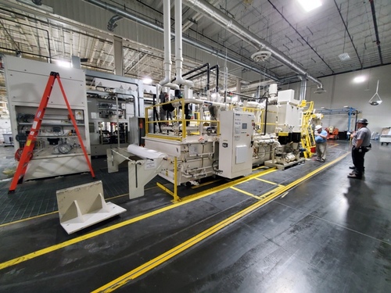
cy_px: 146
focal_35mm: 13
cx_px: 196
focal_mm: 1.8
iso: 1000
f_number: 2.2
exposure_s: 1/20
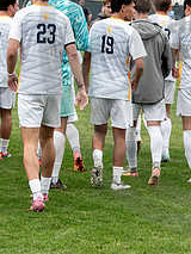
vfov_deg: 10.6
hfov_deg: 7.9
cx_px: 251
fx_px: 1360
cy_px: 35
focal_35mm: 185
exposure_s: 1/400
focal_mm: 70
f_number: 5
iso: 320
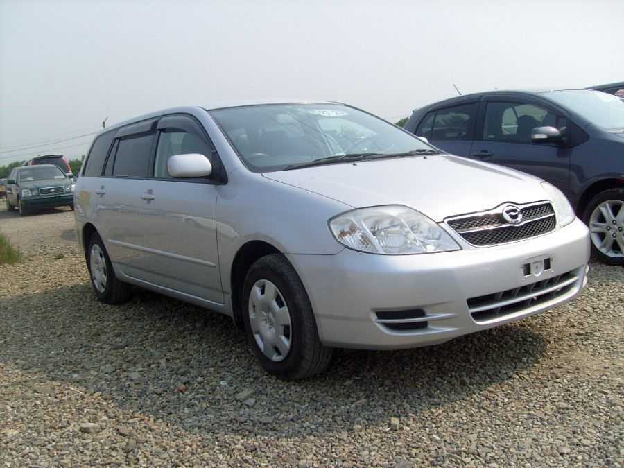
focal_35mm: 35
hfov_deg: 52.6
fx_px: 631
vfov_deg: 40.7
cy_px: 234
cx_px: 312
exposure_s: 1/250
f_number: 7.1
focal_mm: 5.8
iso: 80
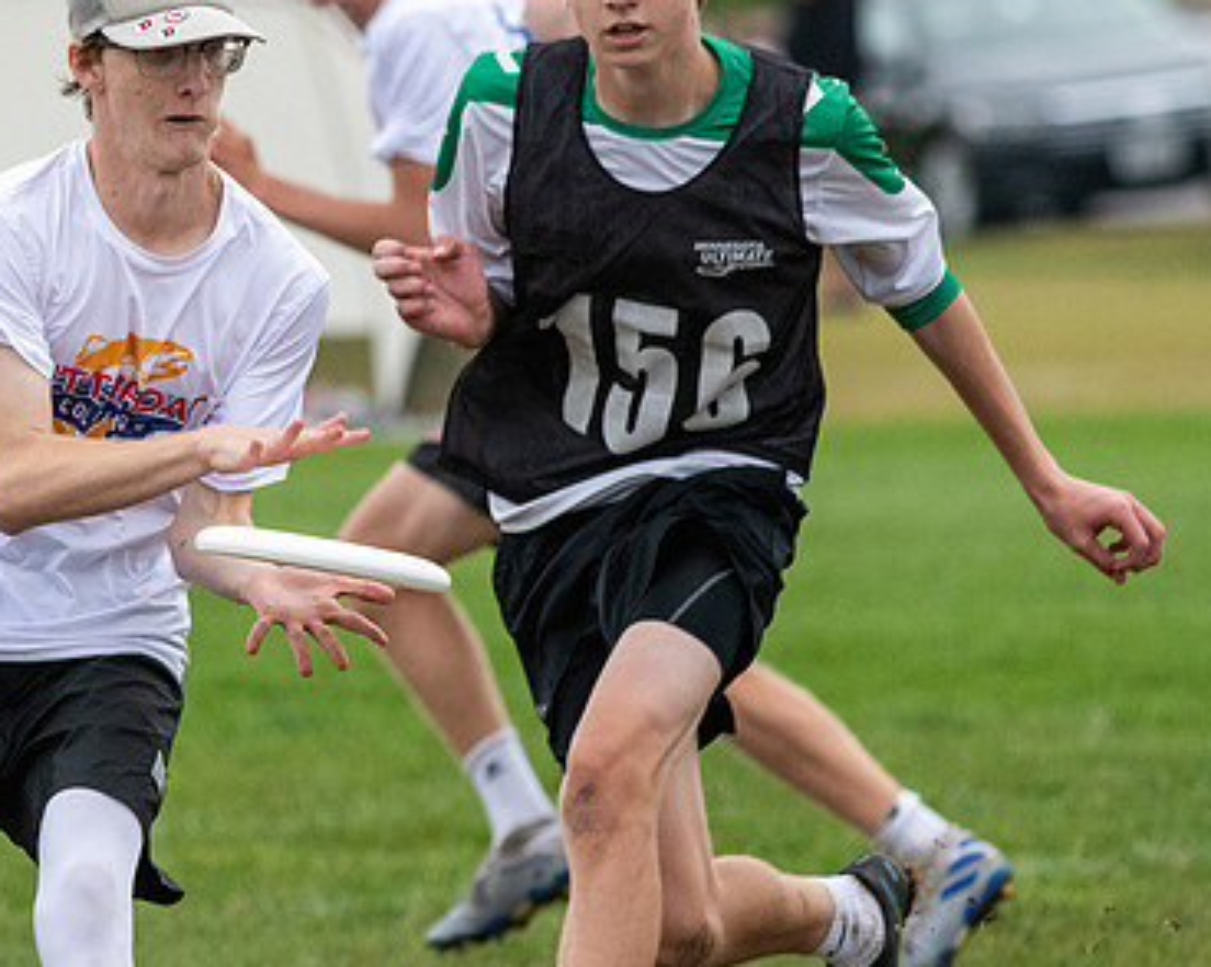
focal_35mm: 1017
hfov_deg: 1.9
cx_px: 126
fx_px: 36431
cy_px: 213
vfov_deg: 1.5
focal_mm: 300
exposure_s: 1/2000
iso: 1600
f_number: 5.6
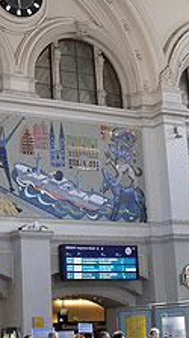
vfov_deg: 27.4
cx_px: -12
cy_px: 124
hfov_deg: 15.3
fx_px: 688
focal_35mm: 77
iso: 120
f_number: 3.2
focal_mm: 6.3
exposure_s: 1/30
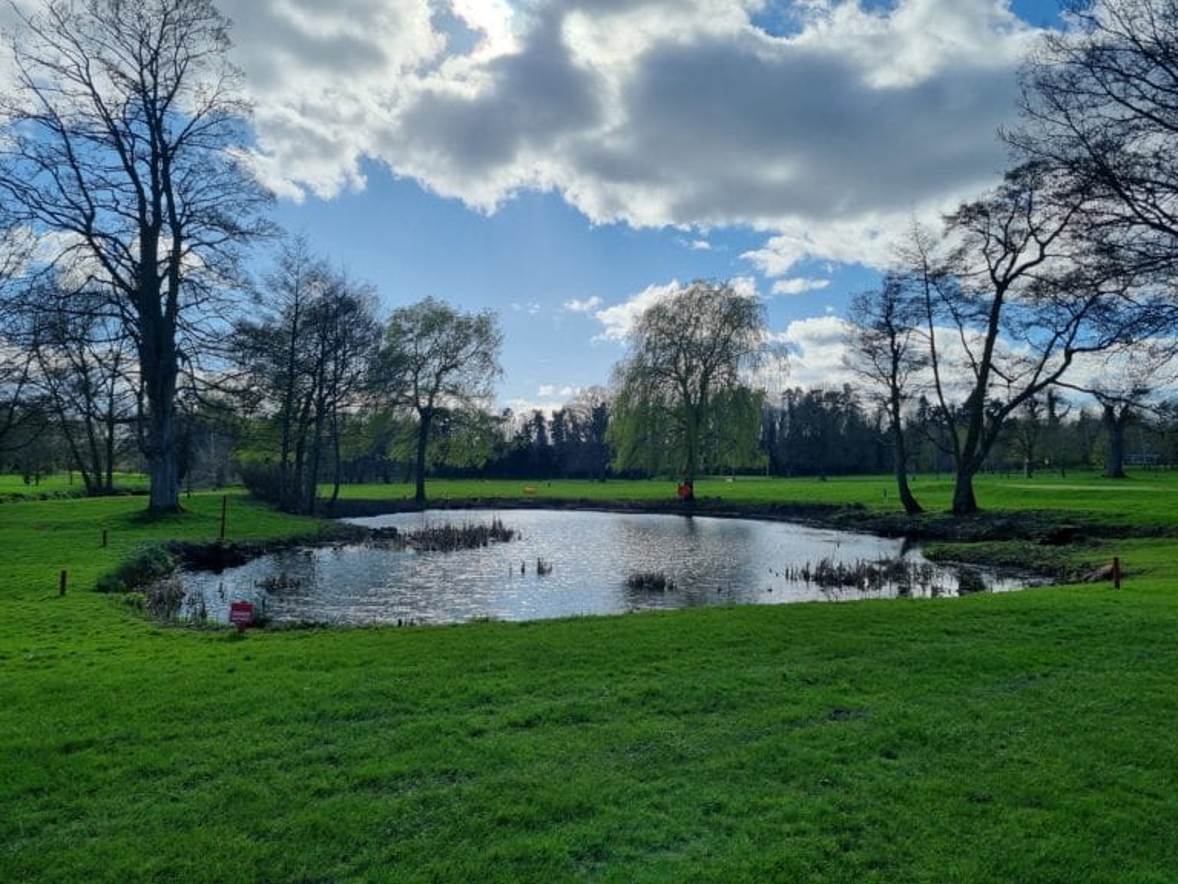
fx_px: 885
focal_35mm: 26
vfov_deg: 53.1
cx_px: 589
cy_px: 442
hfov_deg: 67.3
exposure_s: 1/4544
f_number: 1.8
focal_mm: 5.4
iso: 50
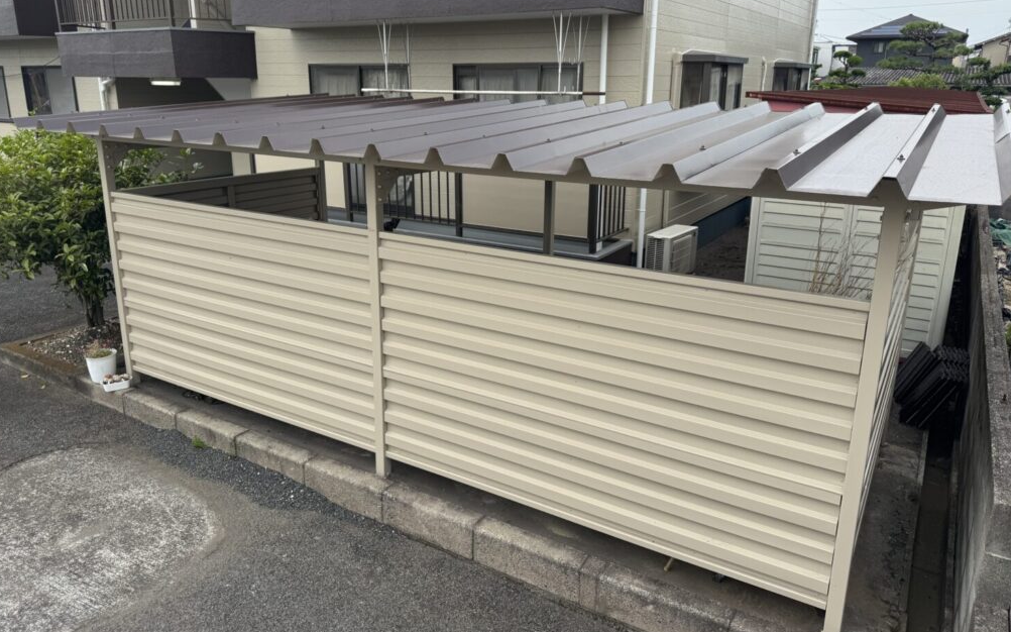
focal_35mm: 26
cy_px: 268
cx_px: 502
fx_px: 716
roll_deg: -0.6
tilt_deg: -15.9
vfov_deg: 47.4
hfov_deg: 70.4
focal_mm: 6.76
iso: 80
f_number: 1.78
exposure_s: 1/1767
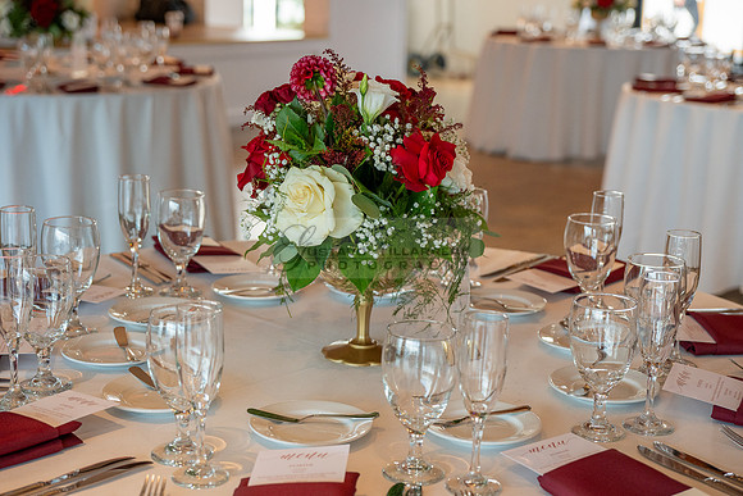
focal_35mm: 60
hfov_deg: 33.4
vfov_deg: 22.6
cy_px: 248
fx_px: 1239
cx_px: 372
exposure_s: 1/160
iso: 1000
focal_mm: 60
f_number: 4
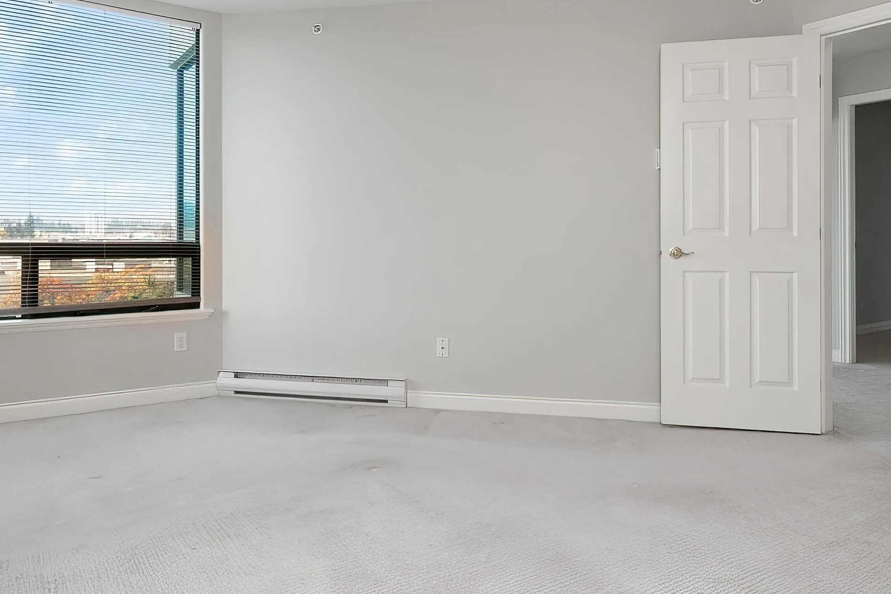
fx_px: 594
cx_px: 425
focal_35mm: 24
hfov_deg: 73.7
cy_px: 244
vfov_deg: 52.8
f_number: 11
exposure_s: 1/160
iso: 320
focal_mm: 10
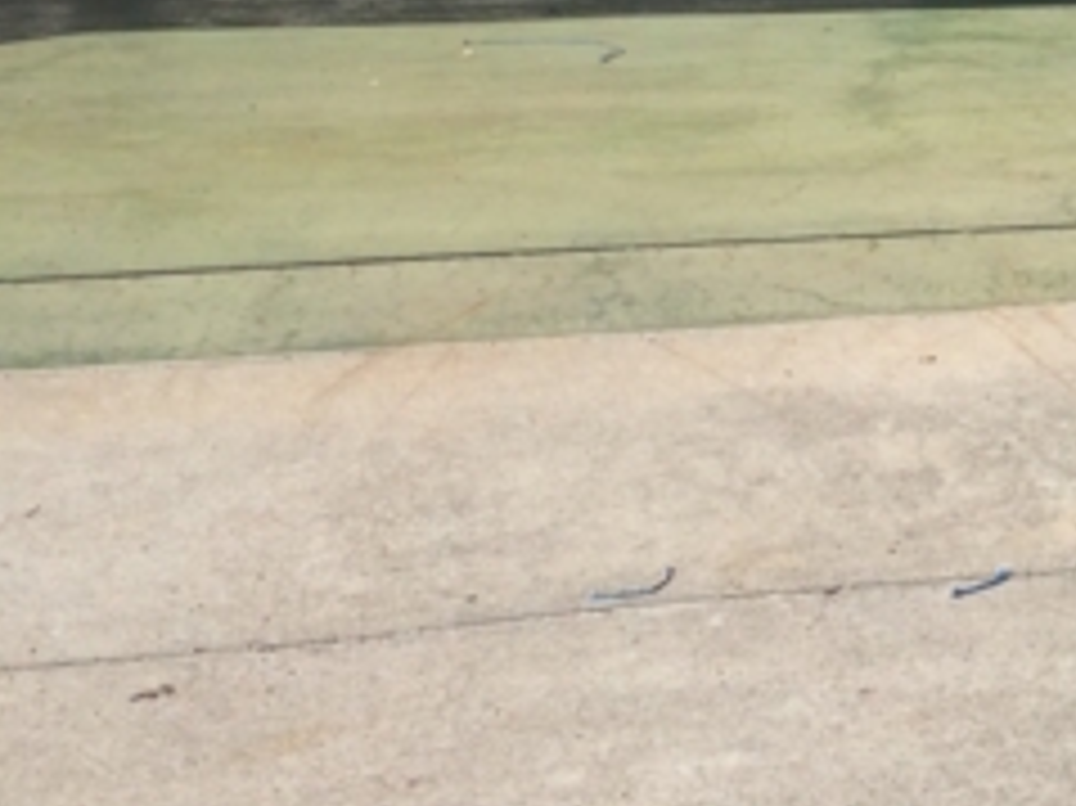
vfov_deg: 15.0
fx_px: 3014
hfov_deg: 18.8
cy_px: 18
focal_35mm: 97
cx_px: 1382
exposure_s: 1/2933
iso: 32
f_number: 2.2
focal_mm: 4.15
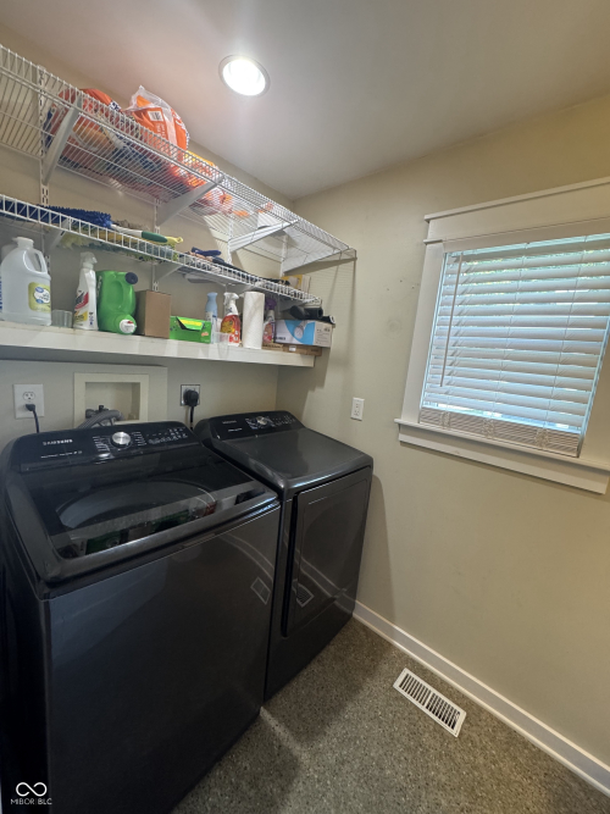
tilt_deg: -8.8
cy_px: 407
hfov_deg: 85.7
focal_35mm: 14
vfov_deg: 102.1
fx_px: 329
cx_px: 305
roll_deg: -5.3
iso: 250
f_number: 2.2
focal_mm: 2.22
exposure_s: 1/60
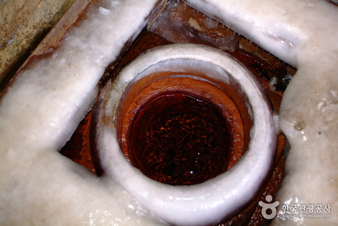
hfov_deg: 53.1
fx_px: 338
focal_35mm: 36
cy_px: 113
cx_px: 169
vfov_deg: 37.0
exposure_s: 1/4
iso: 100
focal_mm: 24
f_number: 2.8
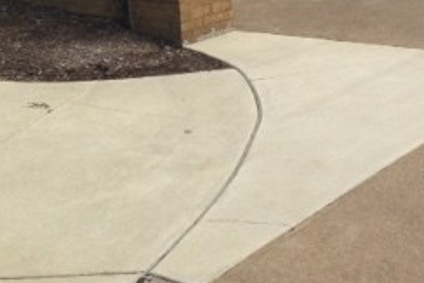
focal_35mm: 90
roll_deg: +2.6
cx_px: 365
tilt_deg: -5.8
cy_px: -99
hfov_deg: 22.2
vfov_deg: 14.5
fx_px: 1061
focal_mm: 4.12
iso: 50
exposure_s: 1/1938
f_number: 2.4
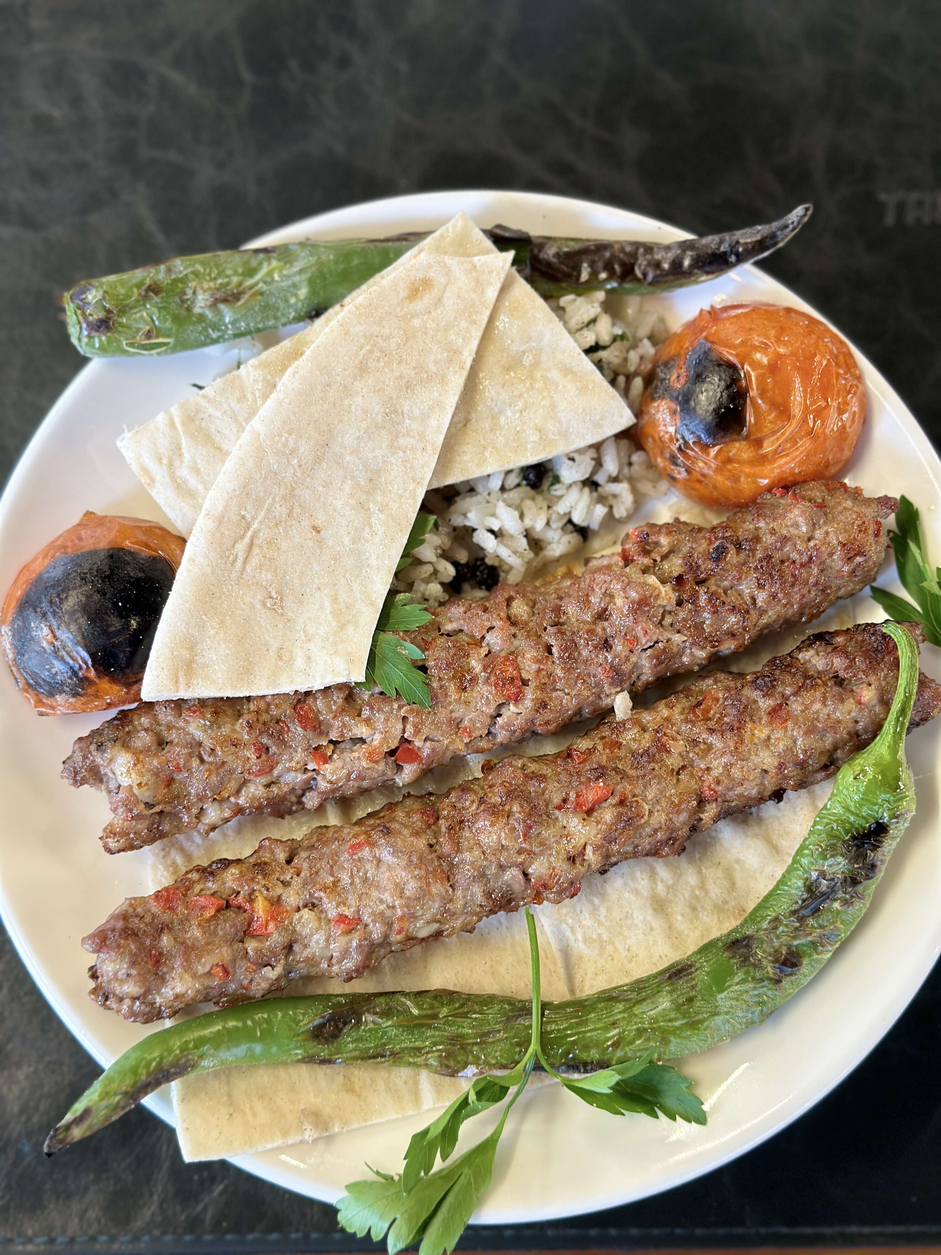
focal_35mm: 48
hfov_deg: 30.3
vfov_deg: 39.7
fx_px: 1740
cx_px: 470
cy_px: 628
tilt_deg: -79.3
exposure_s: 1/50
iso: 160
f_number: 1.78
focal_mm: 6.86
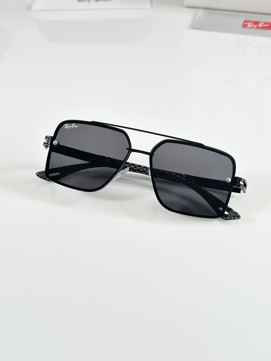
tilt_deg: -38.1
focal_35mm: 49
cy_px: 179
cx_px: 138
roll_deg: +1.2
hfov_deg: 29.7
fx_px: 511
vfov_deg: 38.9
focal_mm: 6.86
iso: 80
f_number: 1.78
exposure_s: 1/121
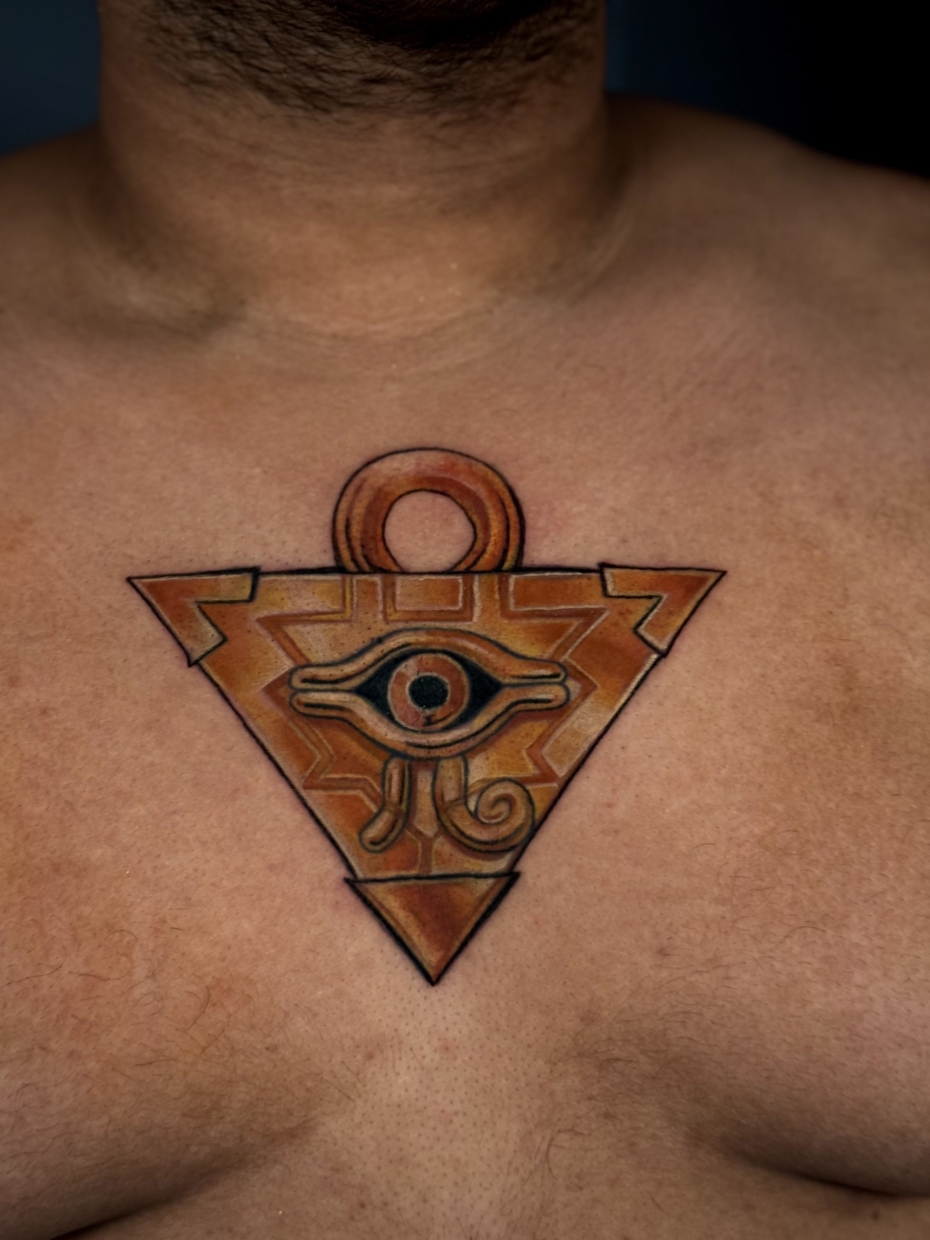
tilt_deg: -6.2
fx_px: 1755
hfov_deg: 29.7
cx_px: 456
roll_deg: +0.8
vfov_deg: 38.9
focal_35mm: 49
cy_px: 618
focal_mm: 6.76
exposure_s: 1/40
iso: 400
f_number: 1.78
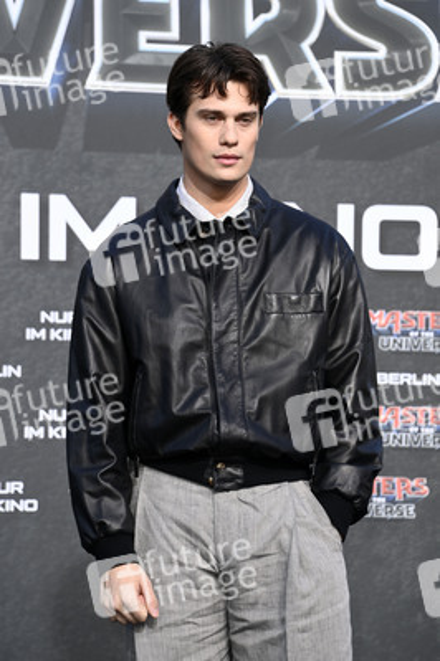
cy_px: 330
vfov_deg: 11.4
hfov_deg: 7.6
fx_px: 3305
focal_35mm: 180
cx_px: 220
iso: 250
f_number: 6.3
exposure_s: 1/250
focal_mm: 180
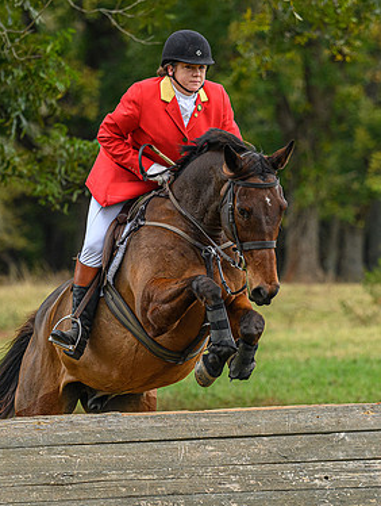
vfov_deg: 6.5
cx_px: 201
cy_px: 237
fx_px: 4461
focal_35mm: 305
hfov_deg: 4.9
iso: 800
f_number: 3.5
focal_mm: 155
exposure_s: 1/640
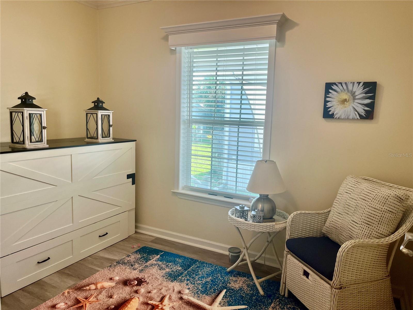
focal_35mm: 26
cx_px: 206
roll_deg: -2.0
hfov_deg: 67.3
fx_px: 310
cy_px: 155
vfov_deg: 53.1
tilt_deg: -7.0
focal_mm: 5.1
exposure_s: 1/120
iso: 64
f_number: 1.6
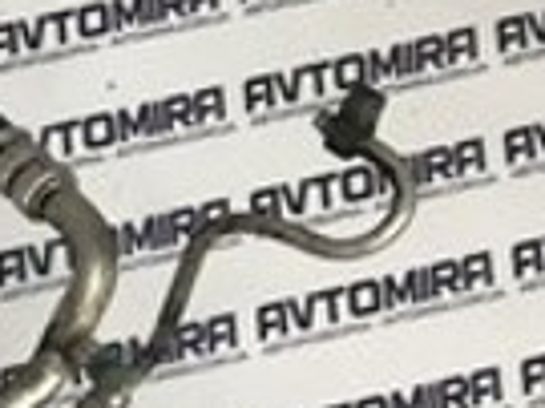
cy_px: 465
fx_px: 2092
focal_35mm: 133
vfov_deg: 11.0
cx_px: -731
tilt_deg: -81.0
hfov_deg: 12.1
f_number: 1.8
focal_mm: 3.99
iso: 25
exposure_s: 1/50
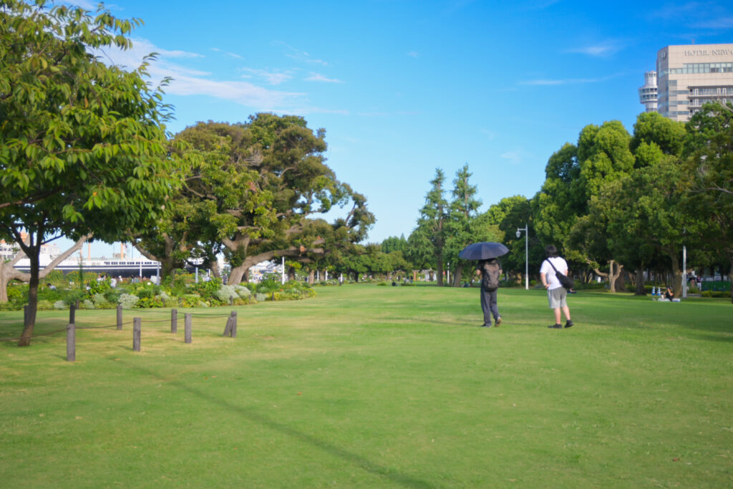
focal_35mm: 47
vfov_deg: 28.5
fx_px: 962
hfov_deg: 41.7
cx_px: 366
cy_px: 244
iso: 100
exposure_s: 1/250
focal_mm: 31.5
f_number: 5
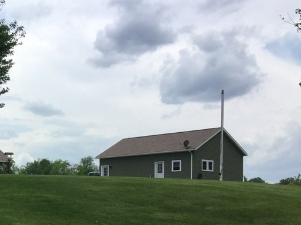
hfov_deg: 27.9
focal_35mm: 65
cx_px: -7
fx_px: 565
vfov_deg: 21.9
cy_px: 212
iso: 25
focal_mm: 3.3
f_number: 2.4
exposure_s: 1/1294
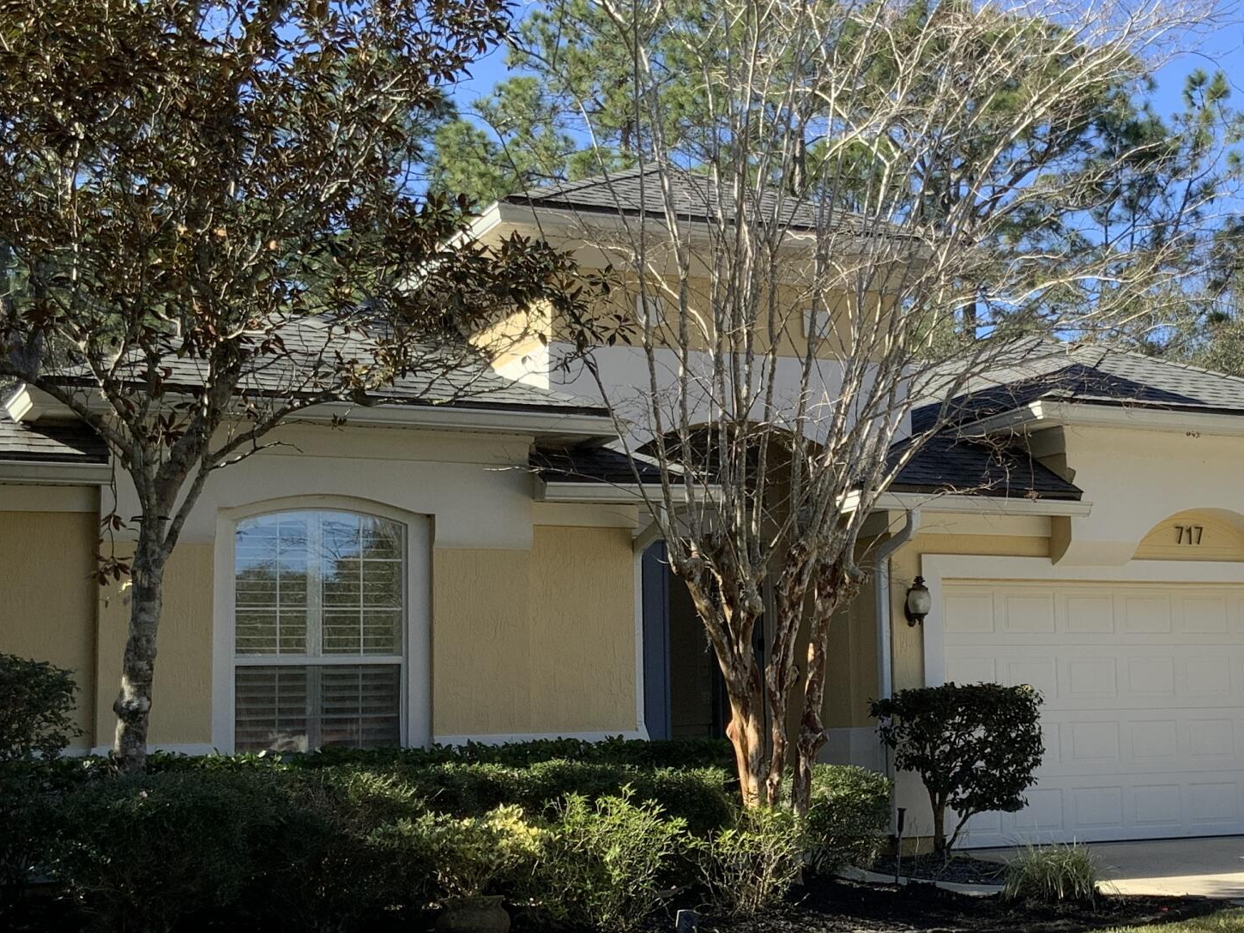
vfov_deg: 24.4
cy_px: 511
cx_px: 856
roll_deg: -0.5
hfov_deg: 31.8
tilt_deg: +6.4
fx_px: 2157
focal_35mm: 60
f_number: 1.8
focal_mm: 3
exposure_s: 1/829
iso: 16
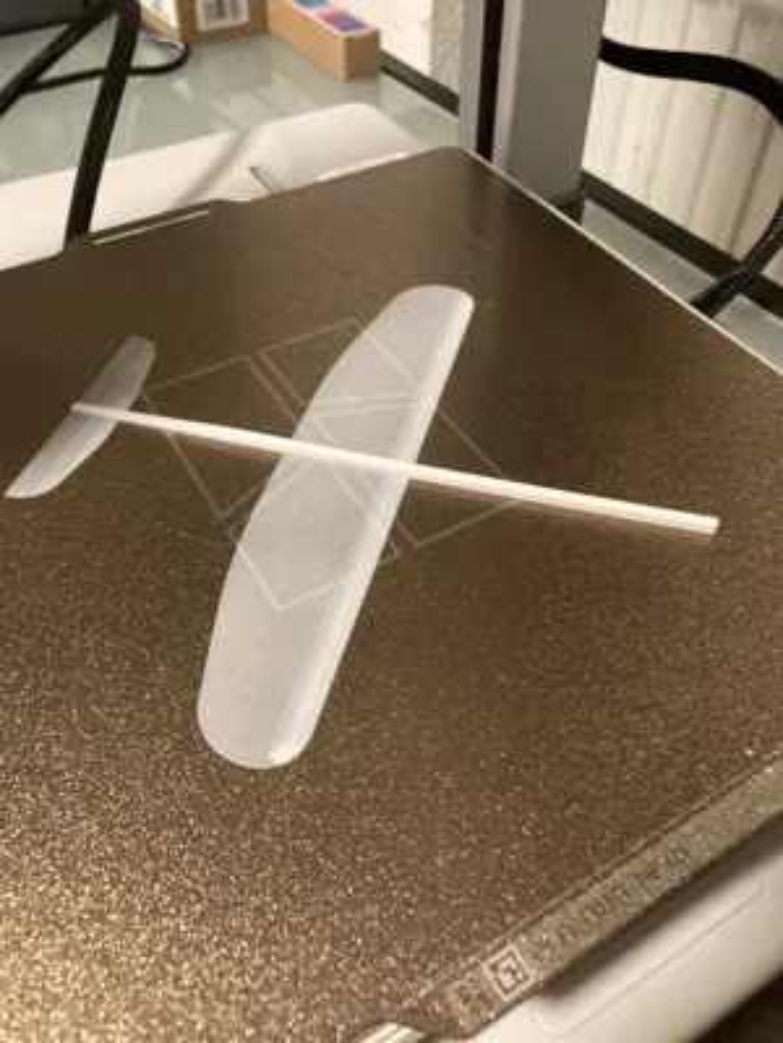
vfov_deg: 63.4
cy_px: 522
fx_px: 844
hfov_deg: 49.7
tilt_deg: -46.4
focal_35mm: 28
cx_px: 392
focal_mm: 3.99
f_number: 1.8
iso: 400
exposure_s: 1/25
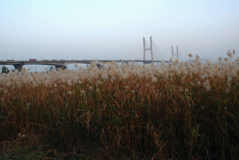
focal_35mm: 30
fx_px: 199
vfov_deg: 43.7
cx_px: 120
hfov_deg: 61.9
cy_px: 80
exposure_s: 1/60
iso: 100
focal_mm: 20
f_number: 5.6
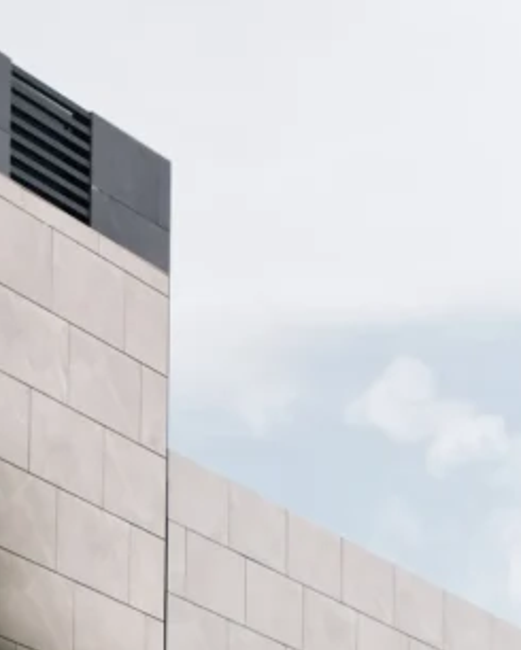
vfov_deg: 7.3
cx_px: 565
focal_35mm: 264
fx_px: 5086
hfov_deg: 5.8
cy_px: 601
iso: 200
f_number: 2.2
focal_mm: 56
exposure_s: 1/8000
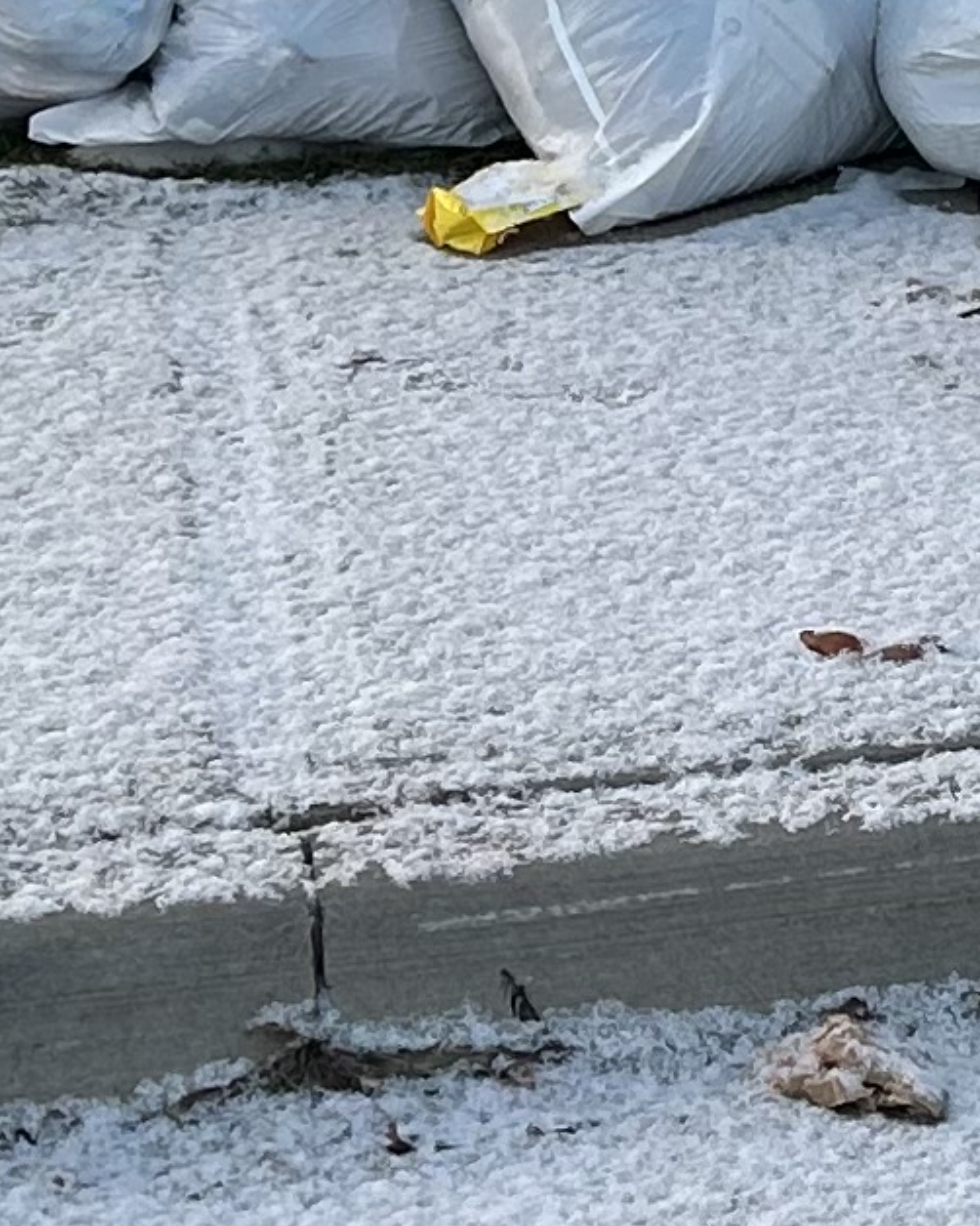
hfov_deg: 8.9
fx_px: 5912
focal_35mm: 163
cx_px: 2011
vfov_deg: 11.7
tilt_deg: -12.4
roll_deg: +1.1
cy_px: -133
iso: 50
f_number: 1.5
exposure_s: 1/374
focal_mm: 5.7
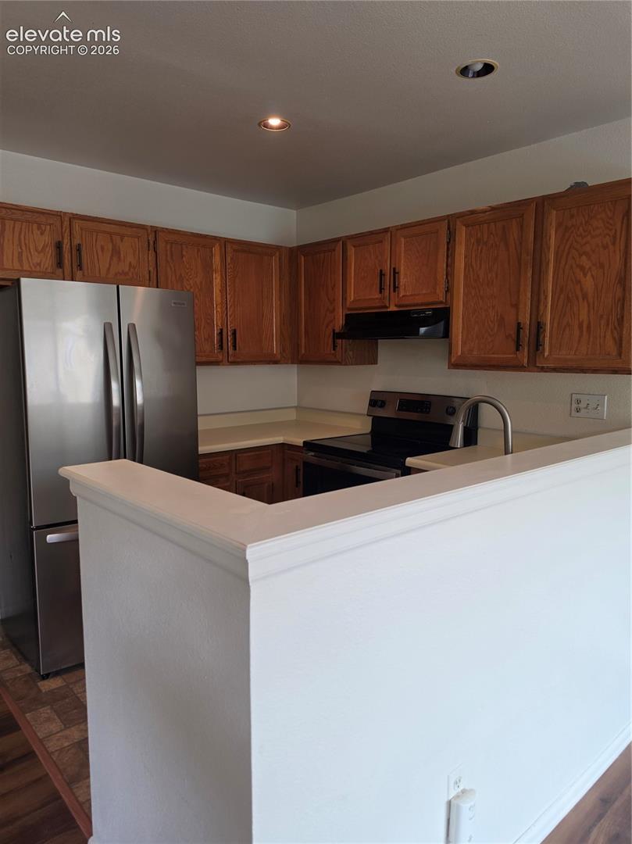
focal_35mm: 23
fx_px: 560
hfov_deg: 58.8
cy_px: 422
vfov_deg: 73.9
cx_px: 316
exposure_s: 1/120
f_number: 1.4
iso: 64
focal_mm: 6.5
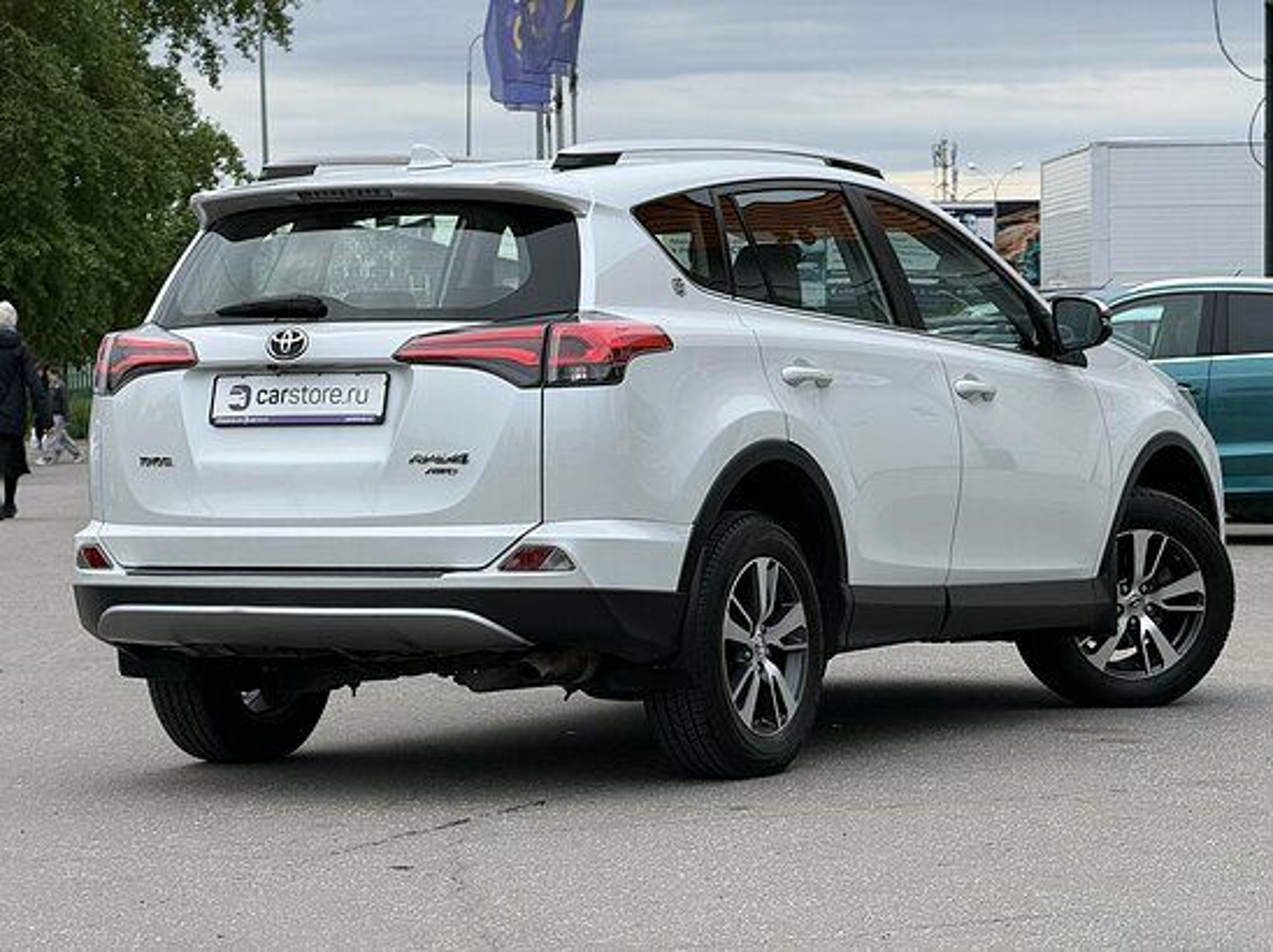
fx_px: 4409
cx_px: 636
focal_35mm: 120
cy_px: 476
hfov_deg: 16.4
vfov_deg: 12.3
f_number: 2.8
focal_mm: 15.66
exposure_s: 1/397
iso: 50
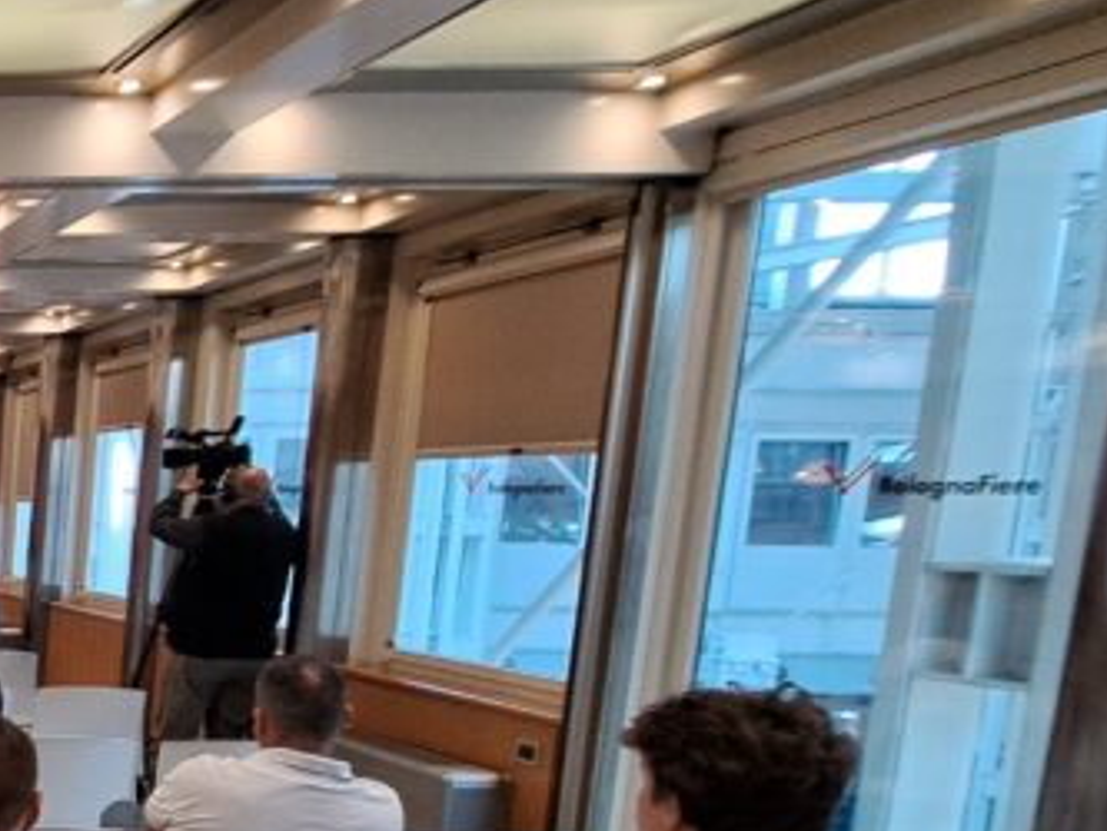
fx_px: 1280
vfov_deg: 34.4
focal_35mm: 40
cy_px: 708
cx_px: -515
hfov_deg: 29.8
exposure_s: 1/50
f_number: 2.2
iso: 80
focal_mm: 1.74
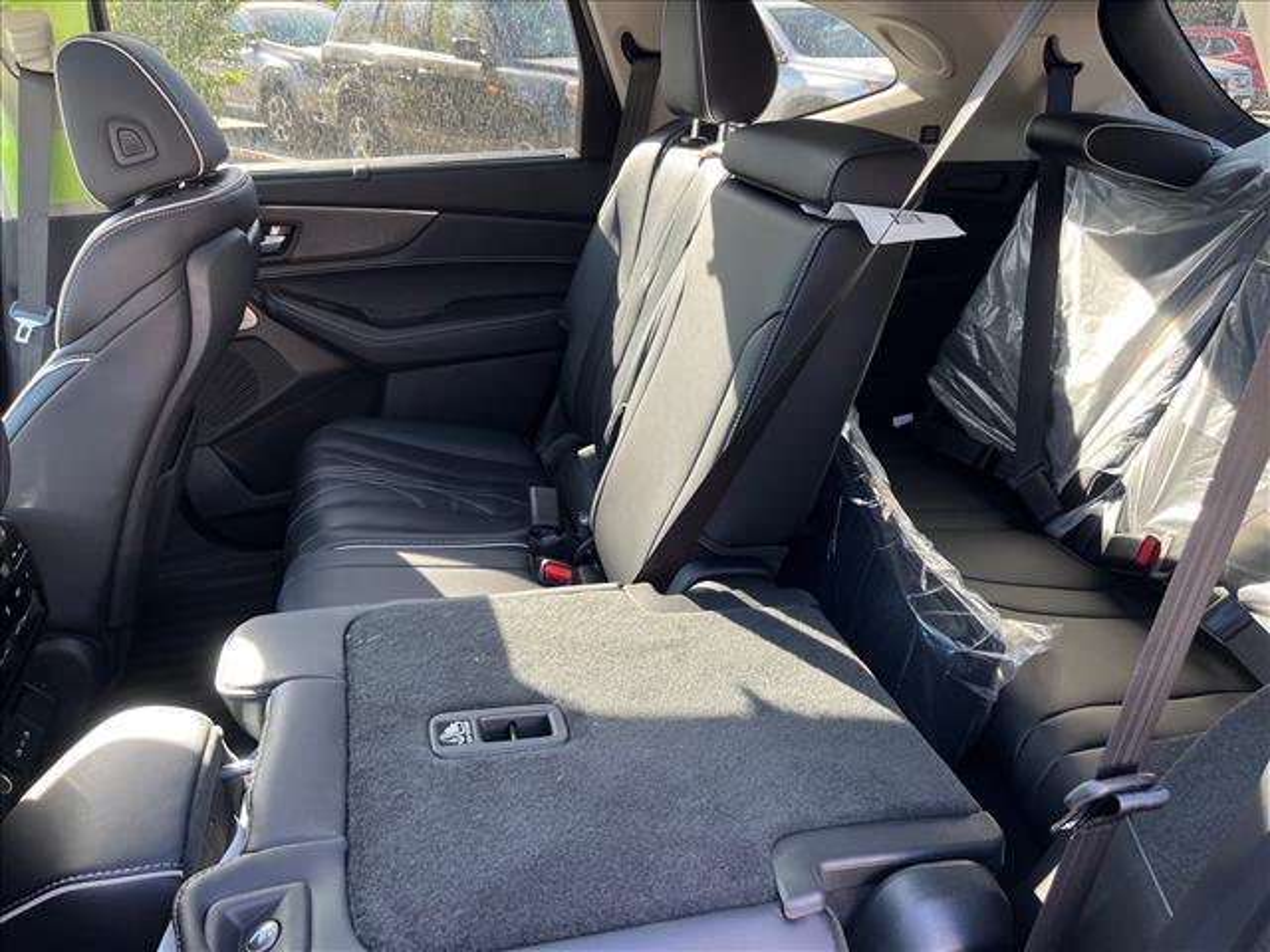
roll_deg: -1.4
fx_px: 954
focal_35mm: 26
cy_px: 476
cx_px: 635
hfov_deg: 67.3
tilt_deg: -27.1
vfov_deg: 53.1
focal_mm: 5.1
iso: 80
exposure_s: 1/121
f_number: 1.6
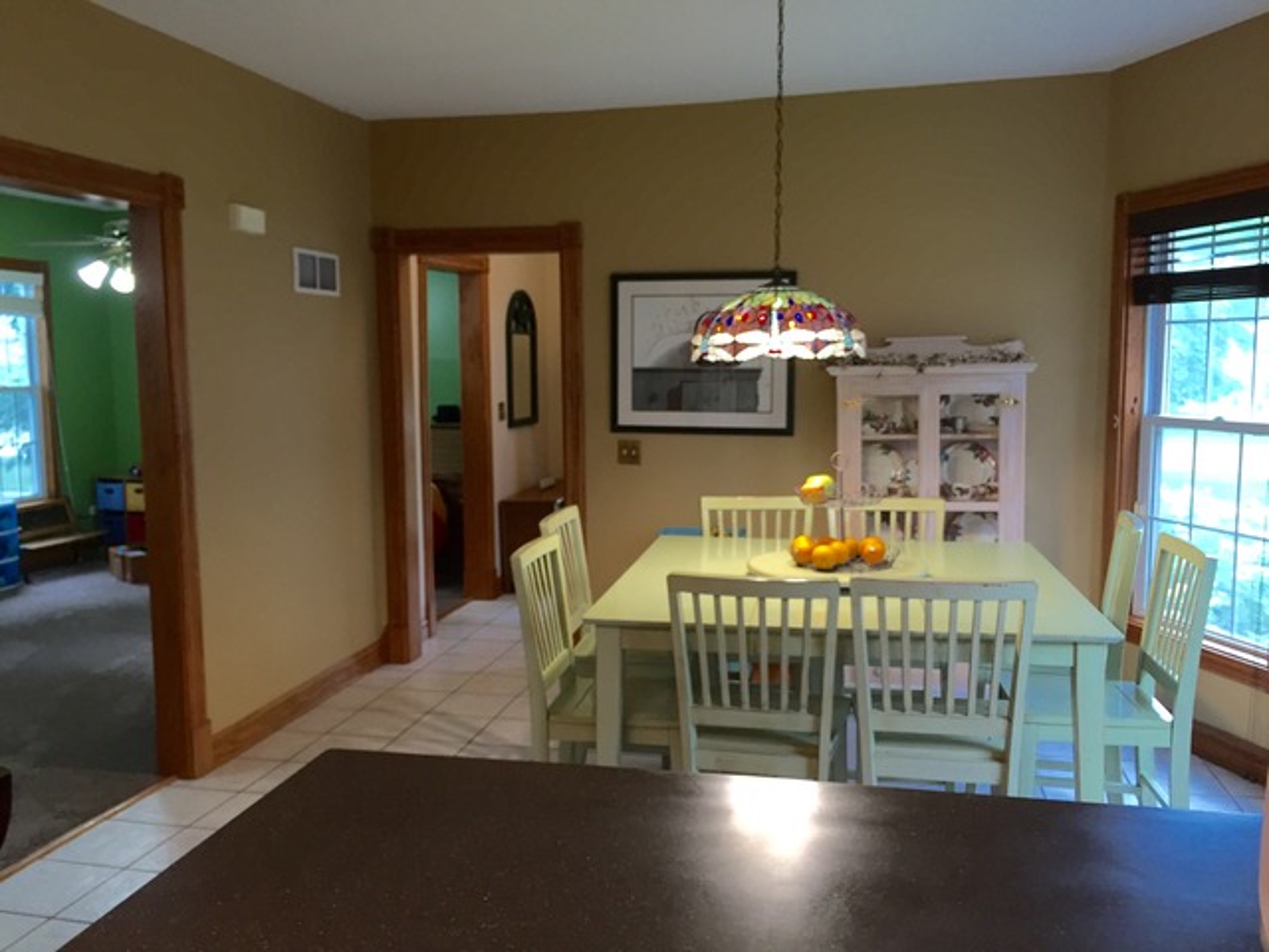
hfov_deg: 61.7
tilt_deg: -6.8
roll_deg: +0.1
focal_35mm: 29
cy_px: 476
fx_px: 1063
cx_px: 634
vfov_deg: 48.2
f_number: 2.2
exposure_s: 1/30
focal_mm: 4.15
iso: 100
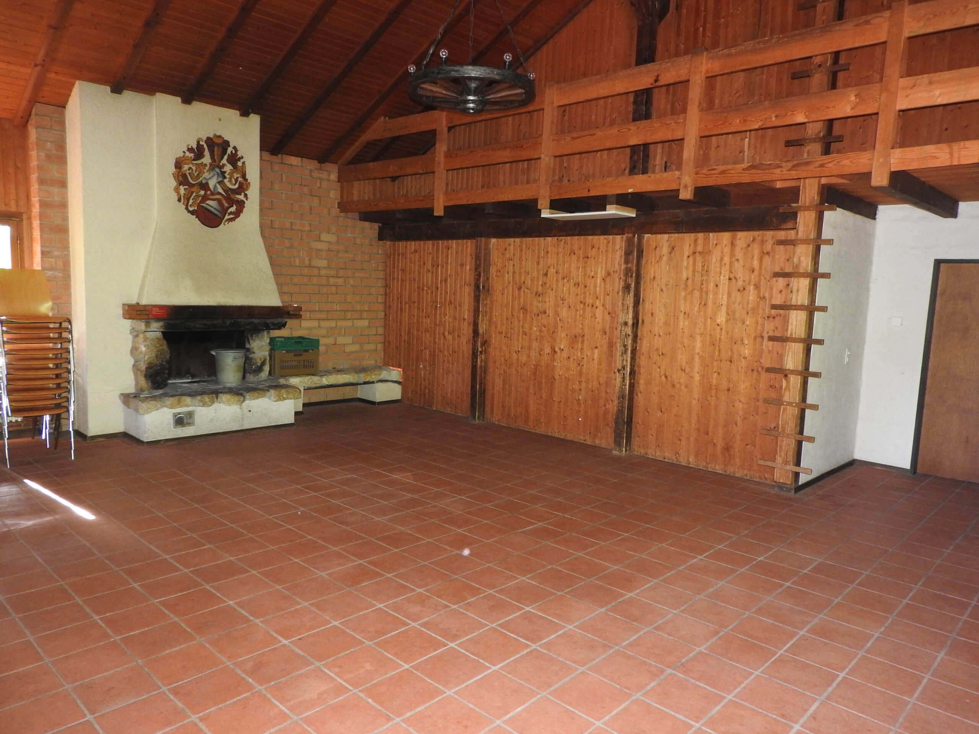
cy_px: 367
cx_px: 490
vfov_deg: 56.8
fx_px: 679
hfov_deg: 71.6
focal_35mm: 24
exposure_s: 1/30
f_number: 3.3
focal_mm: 4.3
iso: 360
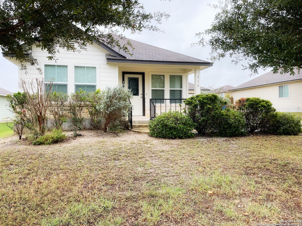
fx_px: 227
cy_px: 113
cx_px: 151
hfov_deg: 67.3
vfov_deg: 53.1
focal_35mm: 26
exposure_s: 1/419
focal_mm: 4.2
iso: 32
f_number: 1.6
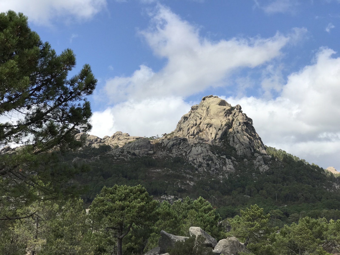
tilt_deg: +10.9
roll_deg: +1.0
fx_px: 560
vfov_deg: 25.7
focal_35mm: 57
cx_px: 170
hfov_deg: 33.8
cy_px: 128
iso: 20
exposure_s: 1/1100
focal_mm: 6.6
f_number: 2.8
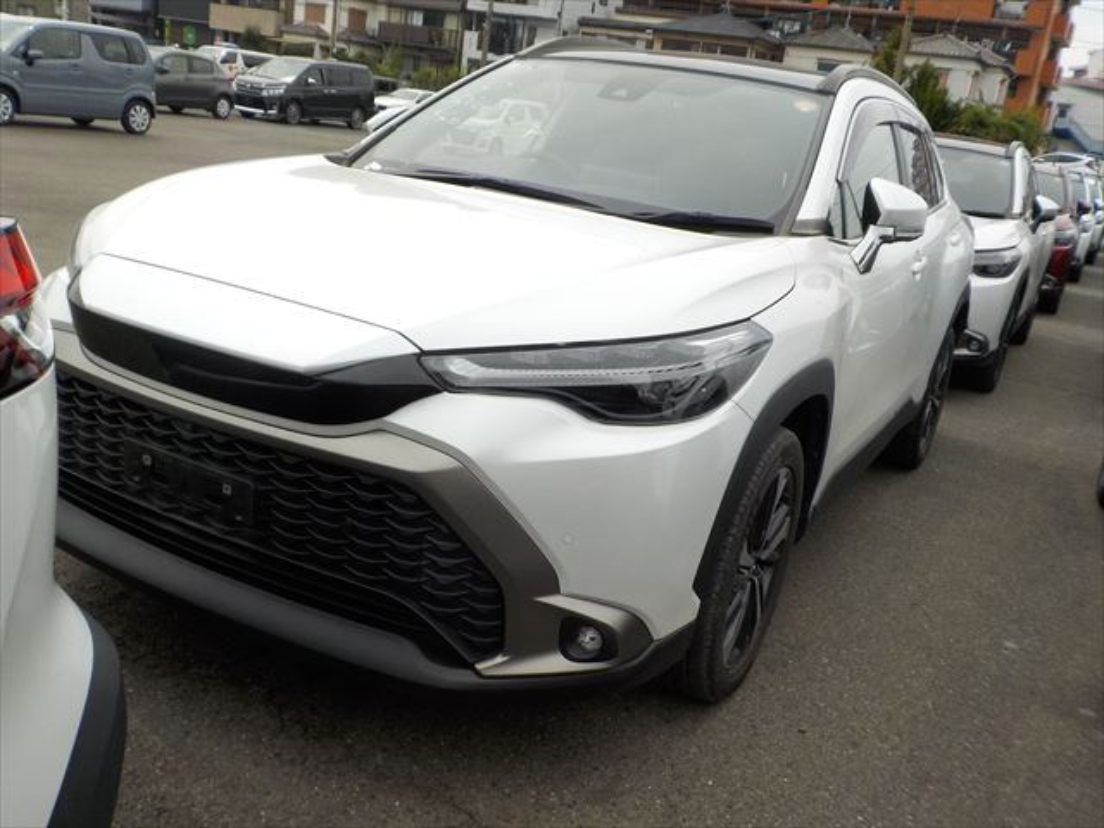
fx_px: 957
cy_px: 414
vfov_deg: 46.8
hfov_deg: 60.0
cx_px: 552
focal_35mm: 30
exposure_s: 1/1000
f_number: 3.3
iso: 125
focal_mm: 4.1
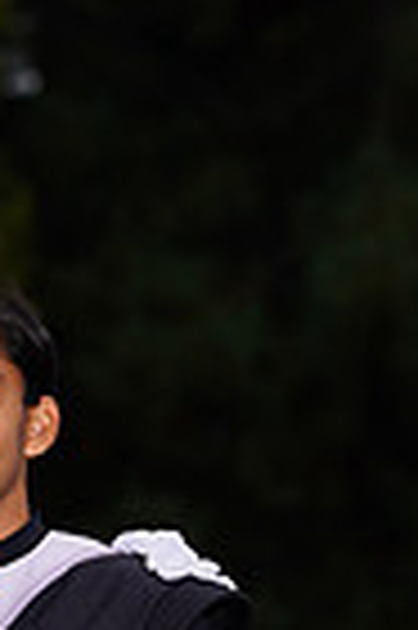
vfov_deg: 3.3
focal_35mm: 631
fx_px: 11016
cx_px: -231
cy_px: 1152
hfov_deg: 2.2
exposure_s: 1/200
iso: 200
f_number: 6.3
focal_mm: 152
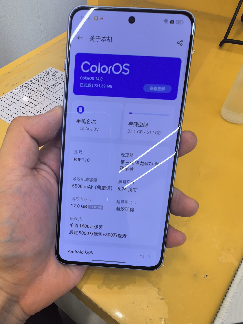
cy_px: 162
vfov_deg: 65.3
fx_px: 253
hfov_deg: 51.4
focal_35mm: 27
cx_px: 122
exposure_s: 1/50
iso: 100
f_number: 2.2
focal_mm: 1.95
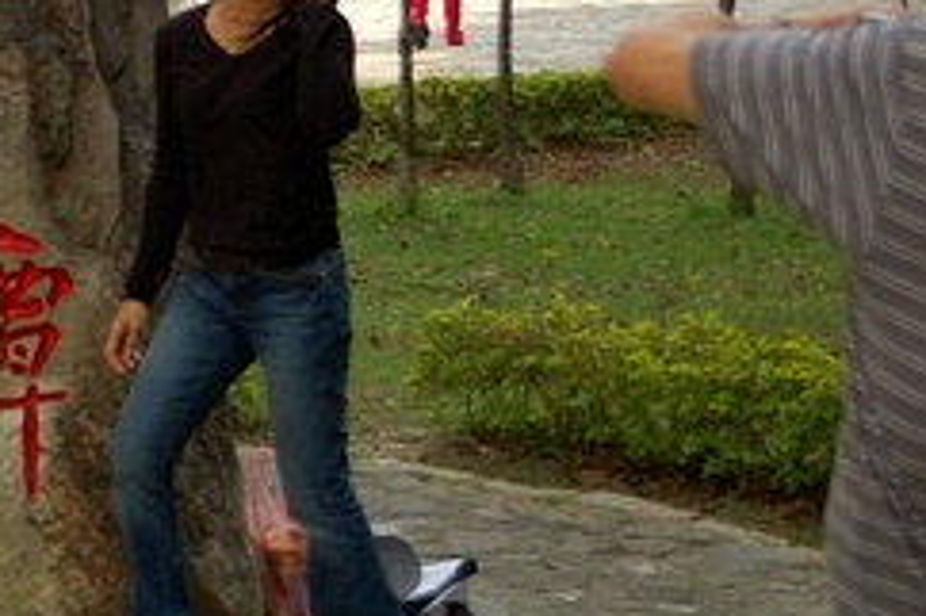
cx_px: -582
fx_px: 4241
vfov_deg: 8.2
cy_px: -201
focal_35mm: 165
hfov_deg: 11.8
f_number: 2.8
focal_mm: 26
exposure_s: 1/1600
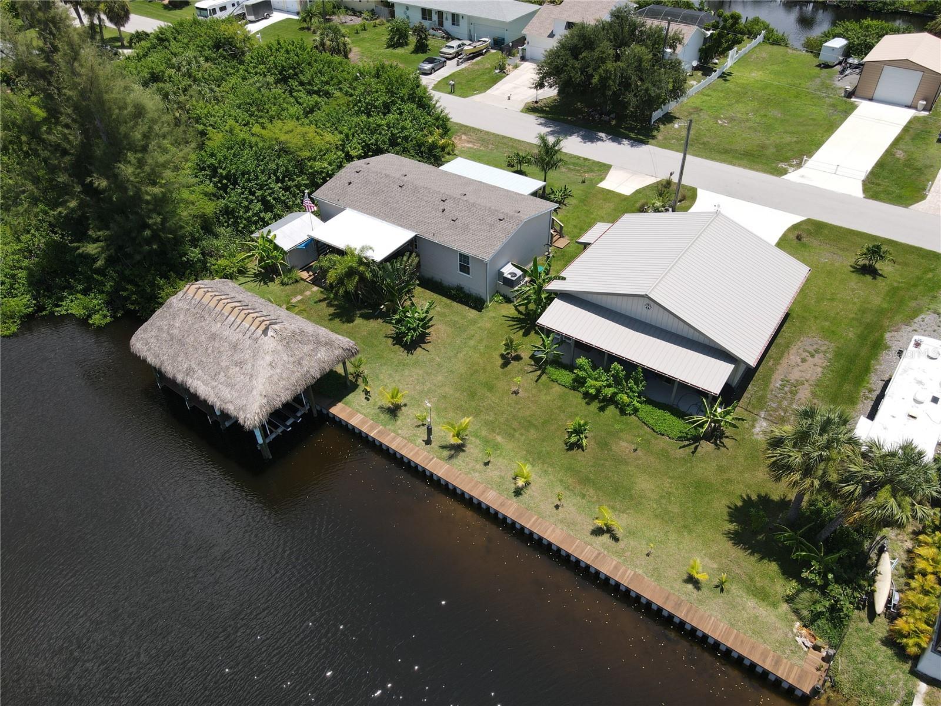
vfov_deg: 56.8
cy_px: 353
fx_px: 652
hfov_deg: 71.6
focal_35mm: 24
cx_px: 470
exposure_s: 1/640
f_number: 2.8
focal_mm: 4.5
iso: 100
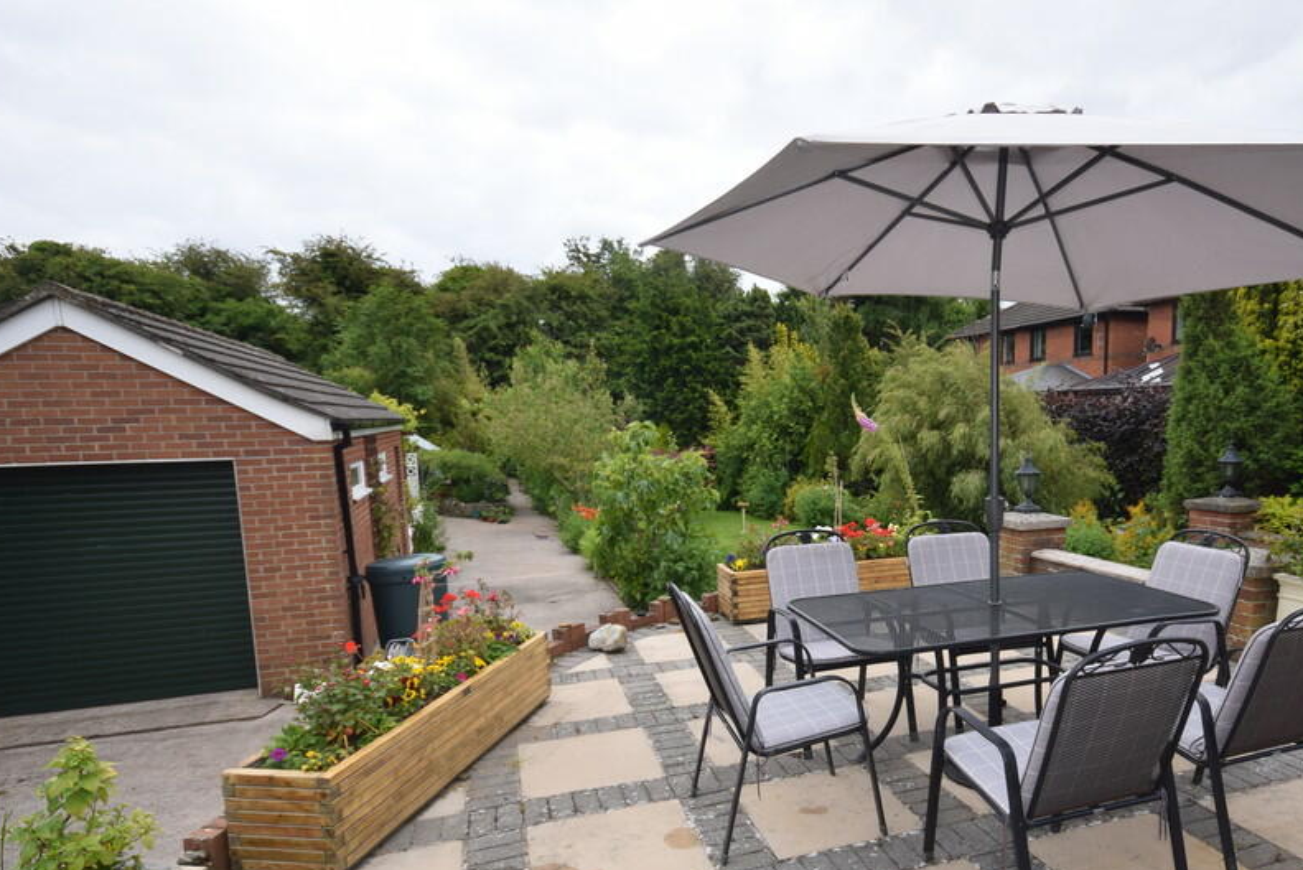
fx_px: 808
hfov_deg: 77.0
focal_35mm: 22
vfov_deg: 56.2
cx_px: 769
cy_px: 520
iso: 100
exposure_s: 1/200
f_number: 8
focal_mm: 11.5
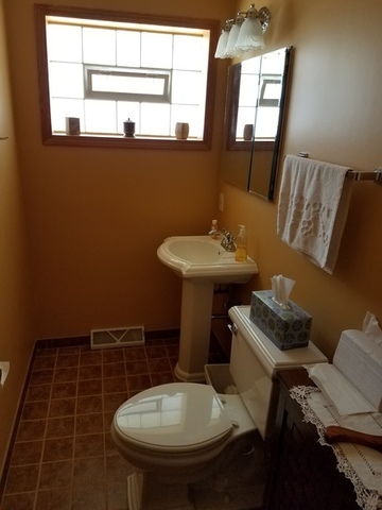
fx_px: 383
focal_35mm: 26
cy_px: 255
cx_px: 191
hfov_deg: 53.1
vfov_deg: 67.3
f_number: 1.7
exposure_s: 1/60
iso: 100
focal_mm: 4.2
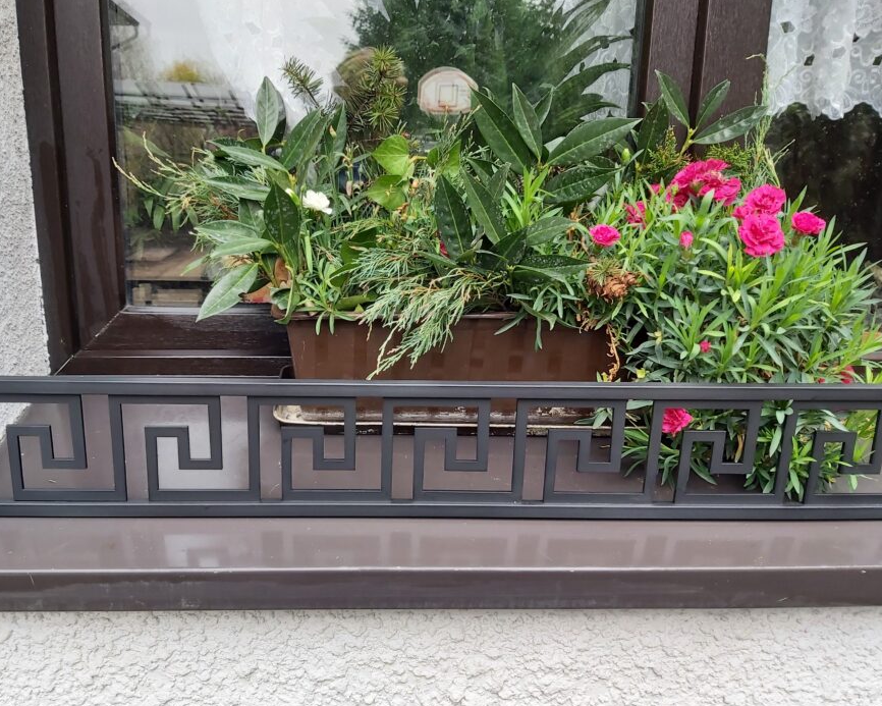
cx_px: 369
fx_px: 783
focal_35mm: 30
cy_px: 369
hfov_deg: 58.4
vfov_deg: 48.5
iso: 80
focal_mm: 3.92
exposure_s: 1/60
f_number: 1.7
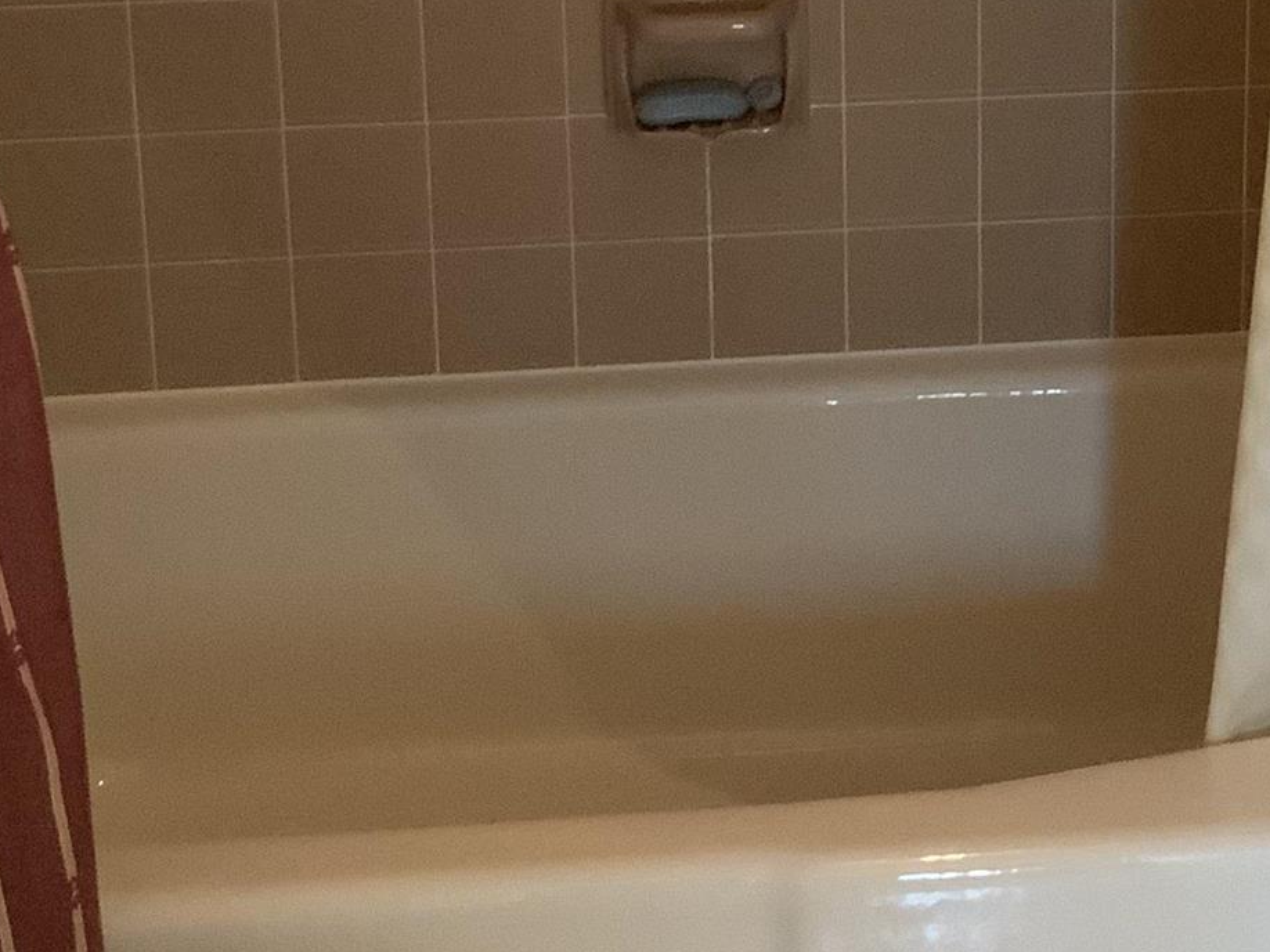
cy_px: -126
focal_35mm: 97
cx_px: 1141
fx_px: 3560
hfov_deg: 19.8
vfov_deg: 14.8
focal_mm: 3
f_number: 1.8
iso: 320
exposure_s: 1/40
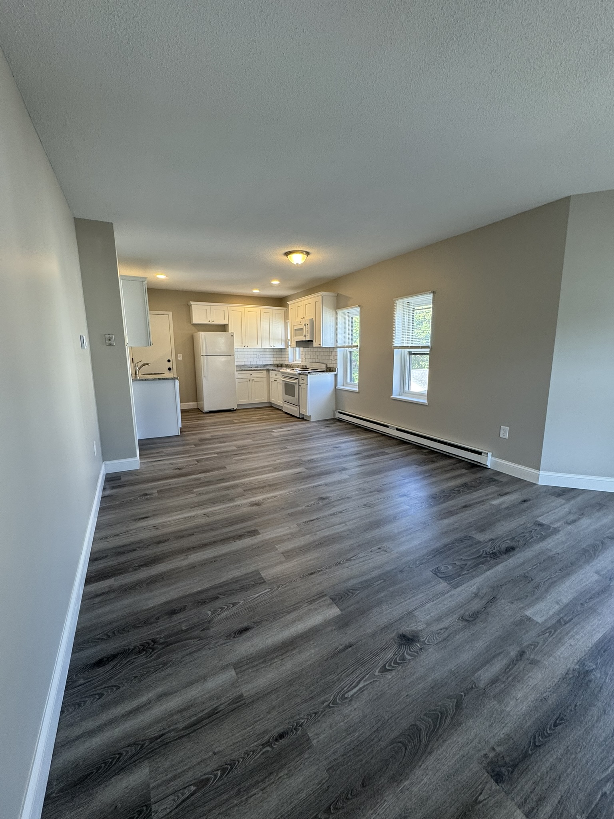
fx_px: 331
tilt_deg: -10.3
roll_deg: +0.4
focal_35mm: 14
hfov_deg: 85.7
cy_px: 410
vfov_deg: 102.1
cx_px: 307
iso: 160
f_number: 2.2
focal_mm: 2.22
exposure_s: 1/120
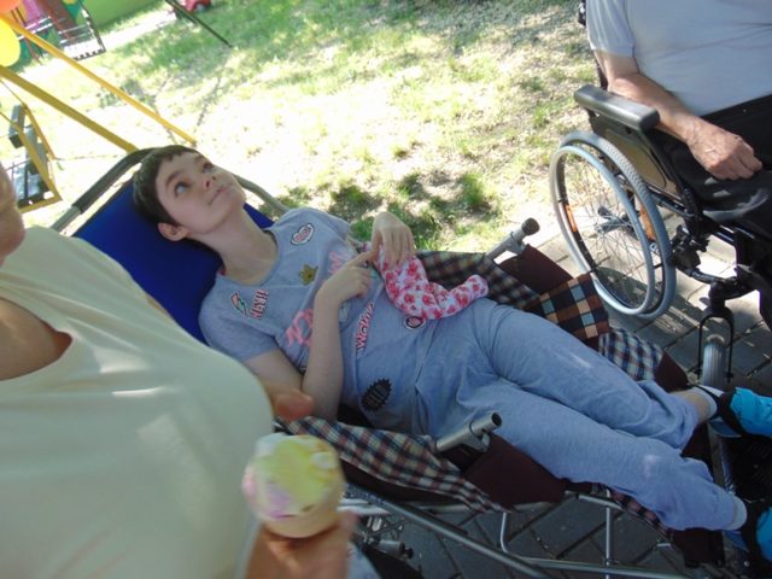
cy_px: 290
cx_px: 386
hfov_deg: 69.4
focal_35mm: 25
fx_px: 558
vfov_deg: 54.9
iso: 80
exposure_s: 1/100
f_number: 3
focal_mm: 4.5
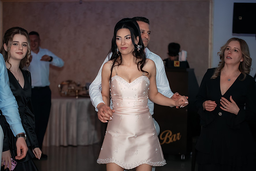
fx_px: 696
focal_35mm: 98
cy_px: 85
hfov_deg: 20.8
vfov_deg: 14.0
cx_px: 122
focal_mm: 90
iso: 2000
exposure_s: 1/250
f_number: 3
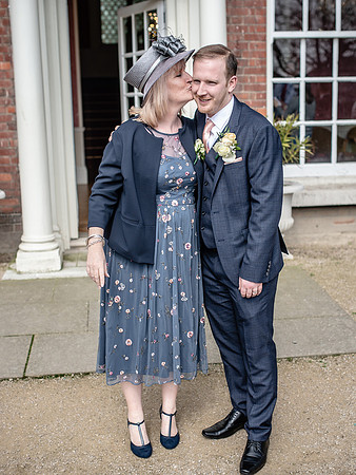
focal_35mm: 51
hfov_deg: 28.4
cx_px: 197
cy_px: 239
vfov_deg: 37.3
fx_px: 703
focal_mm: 35
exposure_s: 1/1600
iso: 100
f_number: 2.5
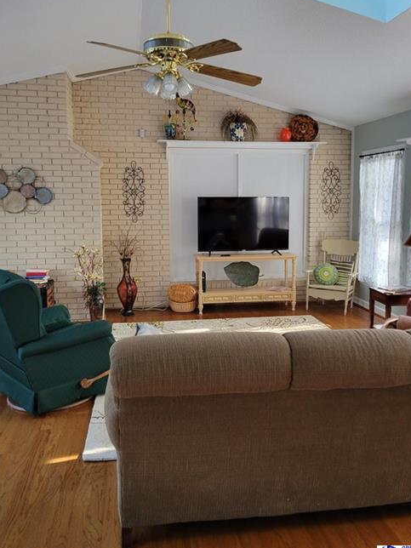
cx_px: 217
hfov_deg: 45.4
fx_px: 491
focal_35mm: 31
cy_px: 248
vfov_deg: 58.2
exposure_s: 1/60
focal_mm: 5.4
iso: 250
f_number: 1.8
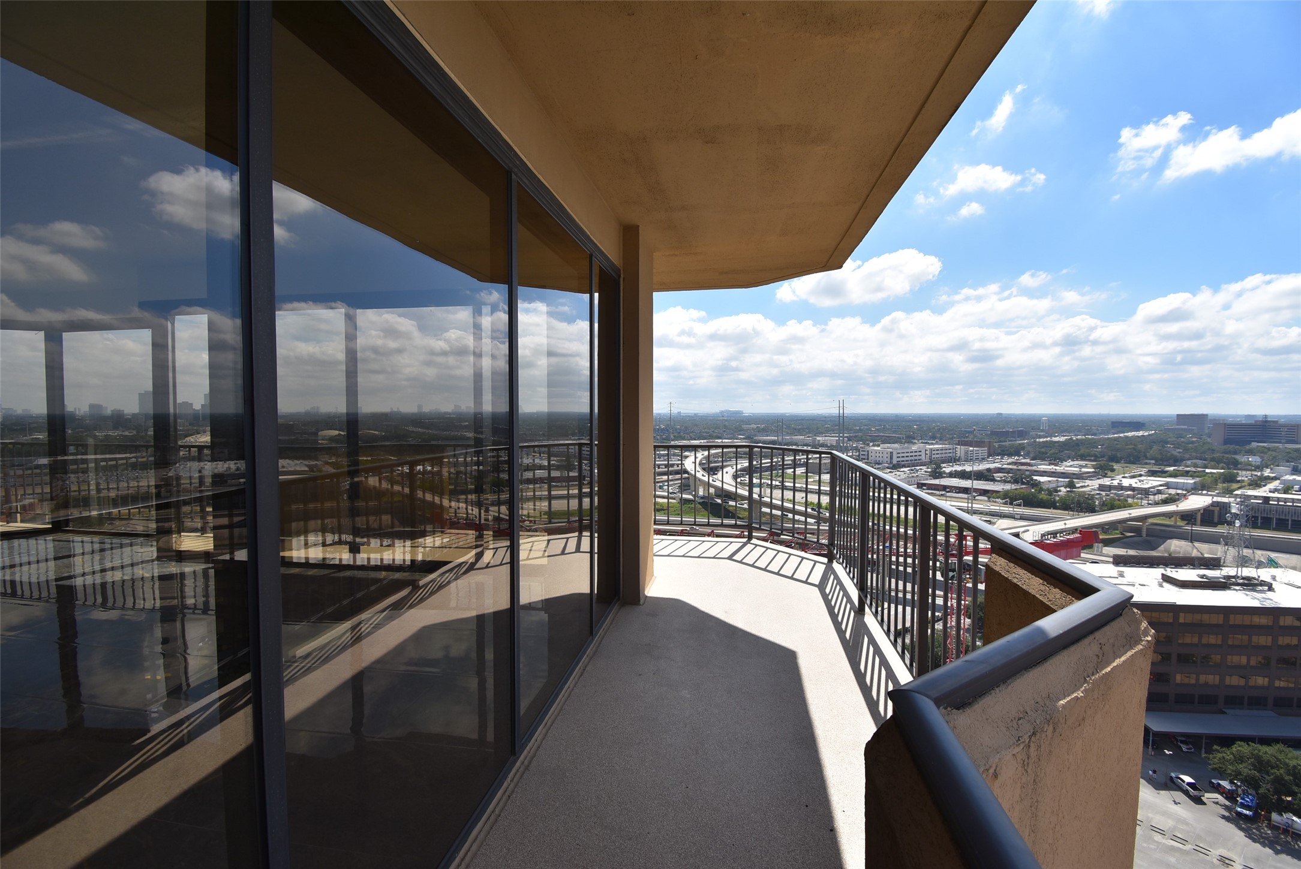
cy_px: 434
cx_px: 650
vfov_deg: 77.4
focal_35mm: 15
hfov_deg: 100.4
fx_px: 542
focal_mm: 10
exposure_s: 1/500
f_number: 8
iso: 140
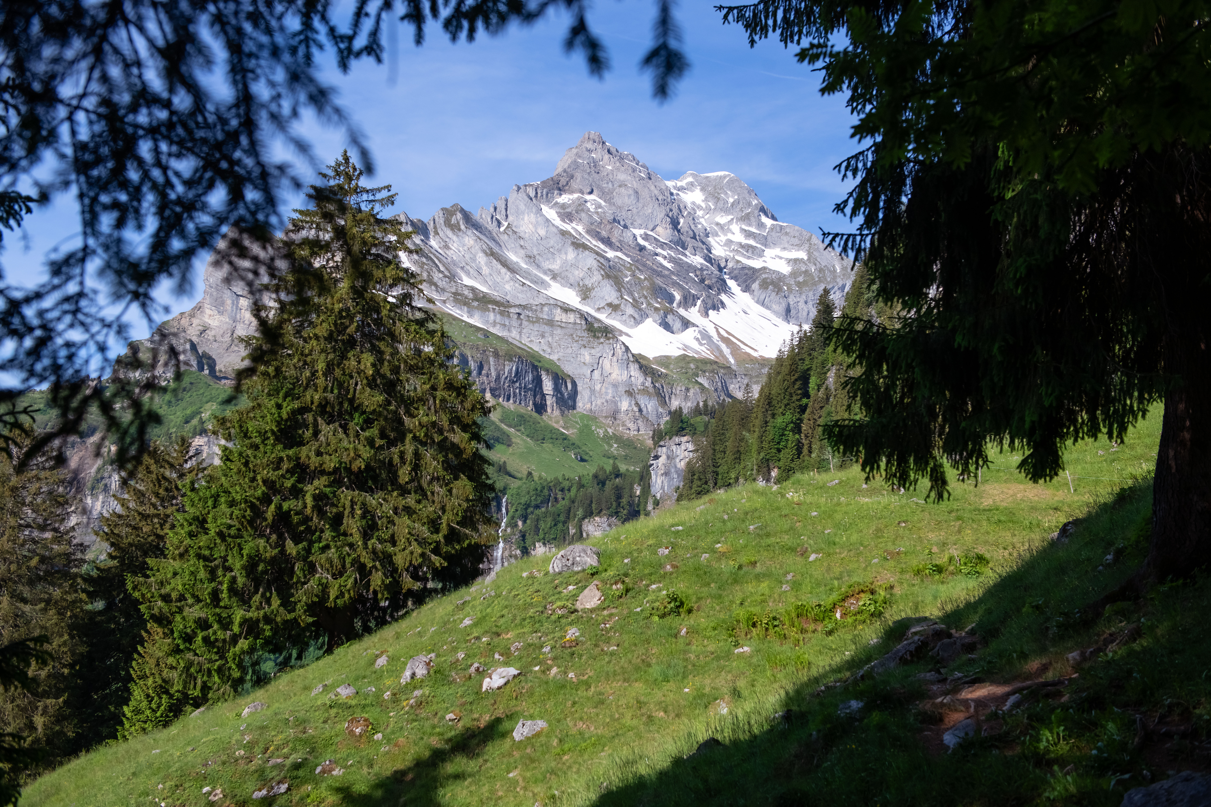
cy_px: 404
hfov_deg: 48.5
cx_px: 606
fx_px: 1345
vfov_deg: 33.4
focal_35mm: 40
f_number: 5.6
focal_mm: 40
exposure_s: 1/2500
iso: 640
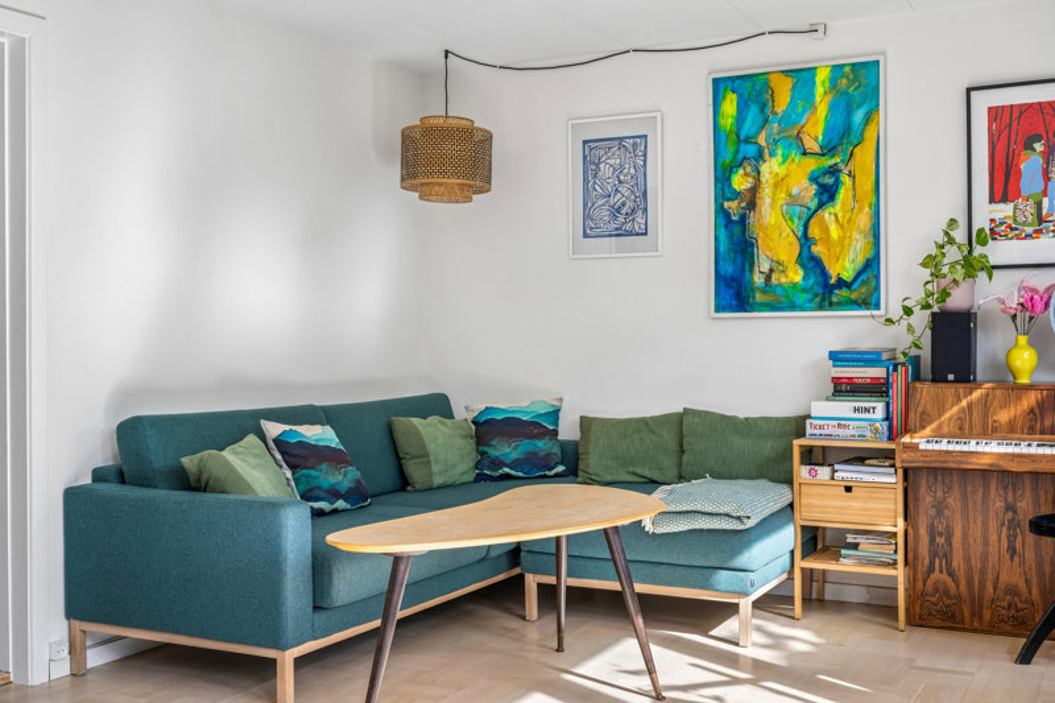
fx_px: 1143
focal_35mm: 39
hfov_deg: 49.6
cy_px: 352
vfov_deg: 34.2
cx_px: 528
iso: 160
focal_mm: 39
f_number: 8
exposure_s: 1/40
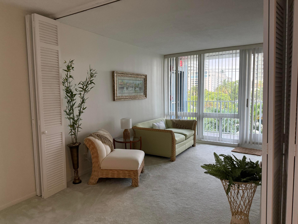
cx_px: 149
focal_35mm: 24
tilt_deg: -5.4
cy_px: 112
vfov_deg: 56.8
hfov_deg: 71.6
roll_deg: +0.1
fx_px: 207
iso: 320
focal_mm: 6.76
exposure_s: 1/60
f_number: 1.78
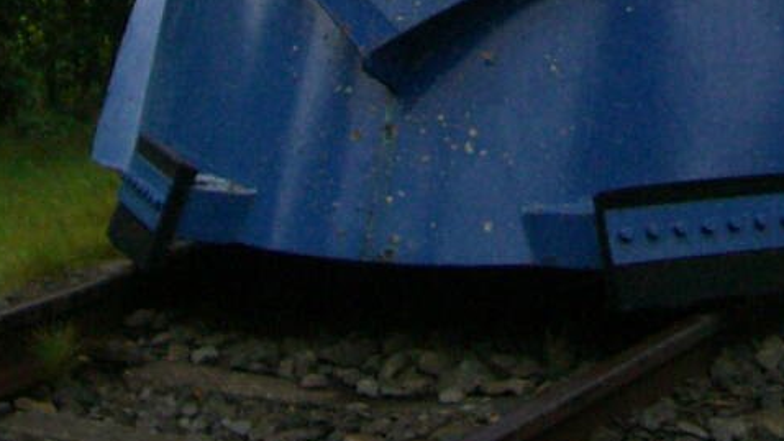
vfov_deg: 8.2
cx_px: 708
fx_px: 2952
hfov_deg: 15.0
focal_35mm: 142
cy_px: -414
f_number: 2.8
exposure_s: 1/250
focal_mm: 7.9
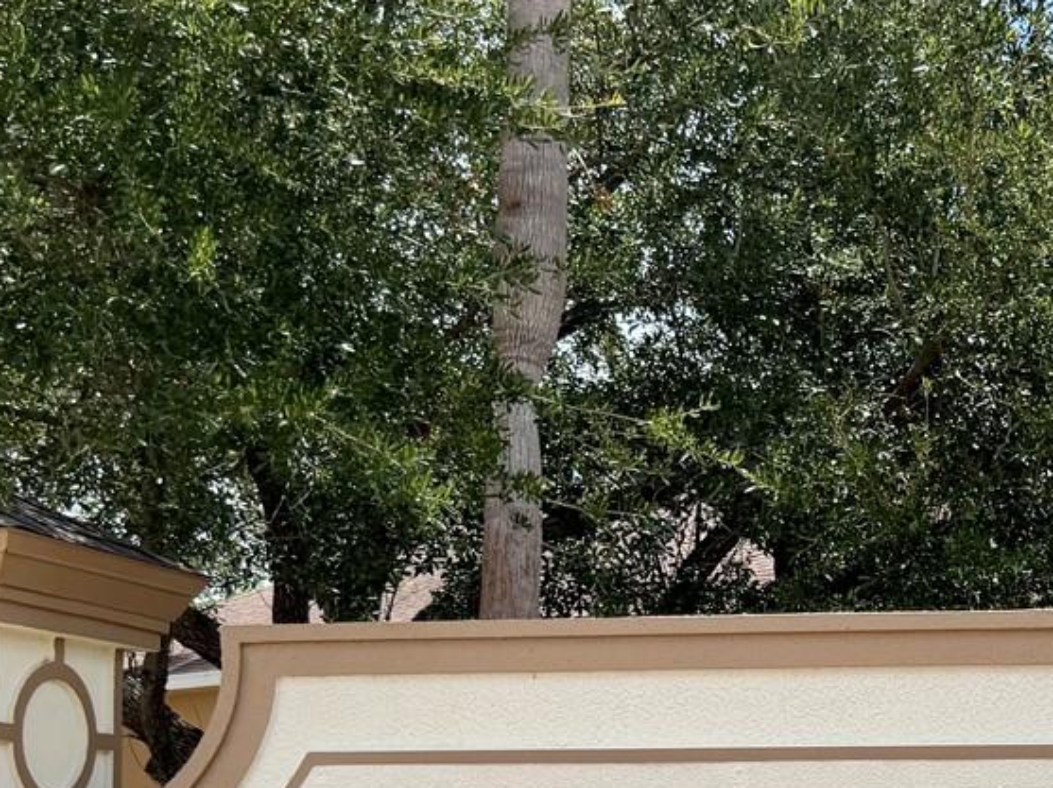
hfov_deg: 27.3
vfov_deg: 20.8
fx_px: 2098
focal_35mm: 69
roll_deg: +0.2
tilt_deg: +3.3
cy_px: 735
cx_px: 915
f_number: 1.78
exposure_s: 1/3584
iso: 100
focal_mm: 6.76
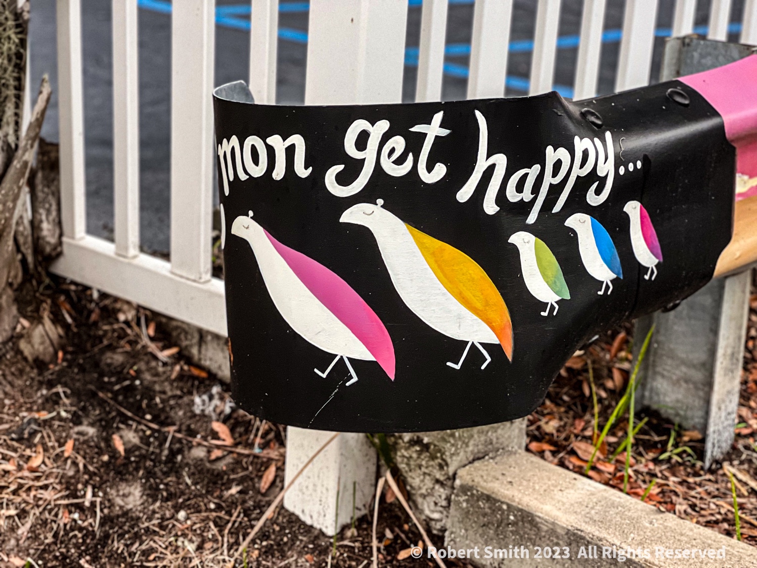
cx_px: 378
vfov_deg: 19.1
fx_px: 1684
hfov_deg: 25.3
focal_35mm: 77
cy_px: 284
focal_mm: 9
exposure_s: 1/40
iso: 250
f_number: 2.8
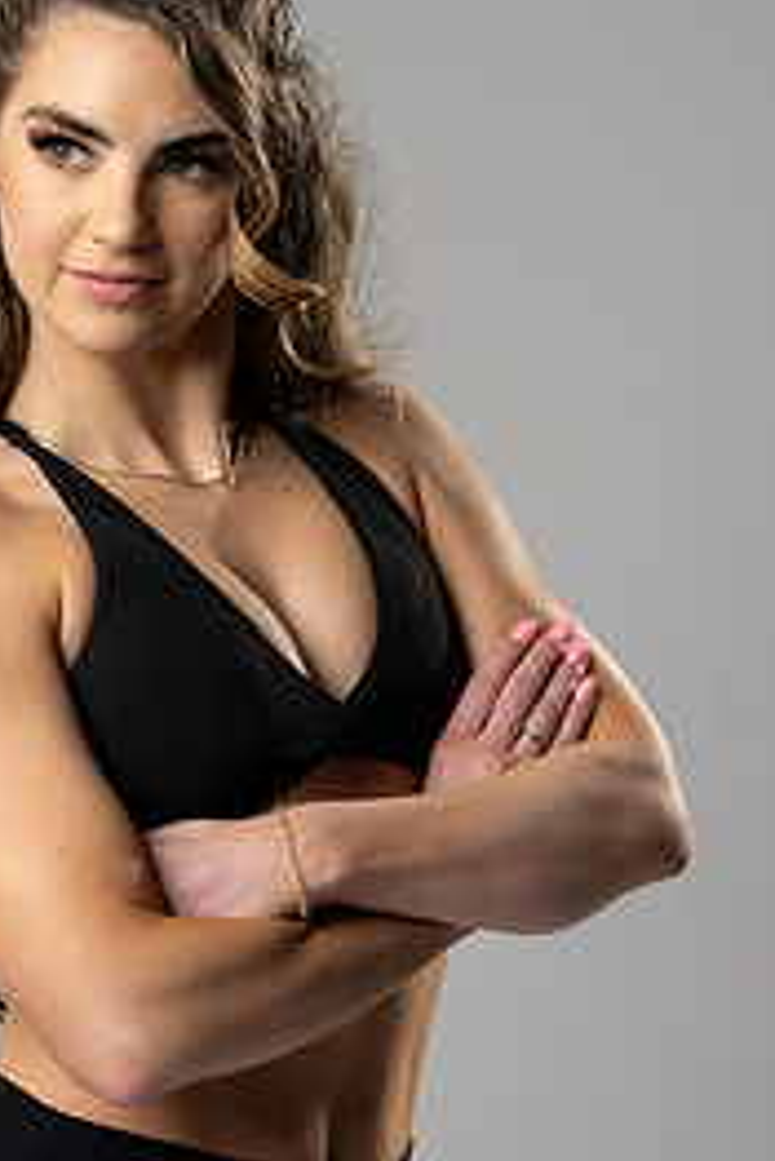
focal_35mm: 146
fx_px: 4708
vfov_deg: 14.0
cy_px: 603
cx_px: 261
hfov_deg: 9.4
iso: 200
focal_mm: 85
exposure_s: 1/160
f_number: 3.2
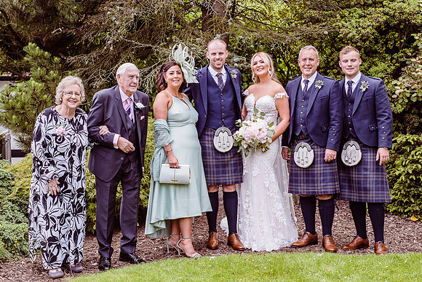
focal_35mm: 55
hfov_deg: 36.0
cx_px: 188
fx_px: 649
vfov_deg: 24.5
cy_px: 131
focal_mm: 50
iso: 250
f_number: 8
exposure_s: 1/100
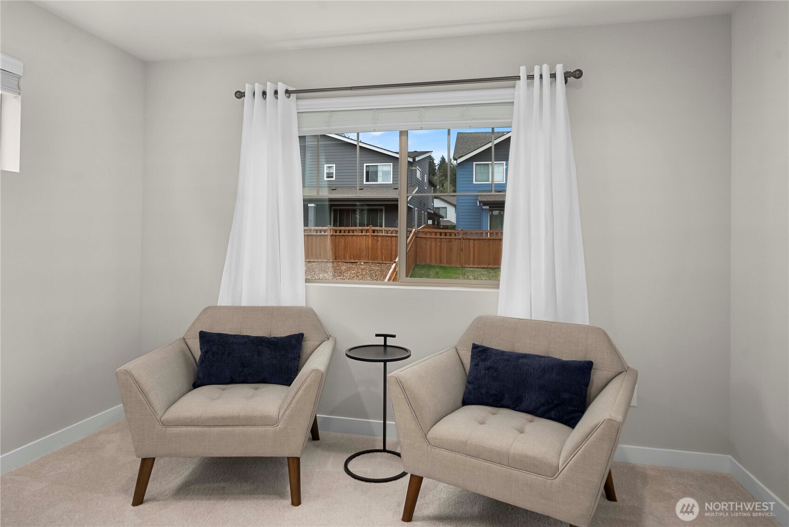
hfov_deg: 83.9
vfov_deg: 62.0
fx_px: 439
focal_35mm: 20
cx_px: 394
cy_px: 264
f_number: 7.1
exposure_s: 1/30
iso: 400
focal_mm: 20
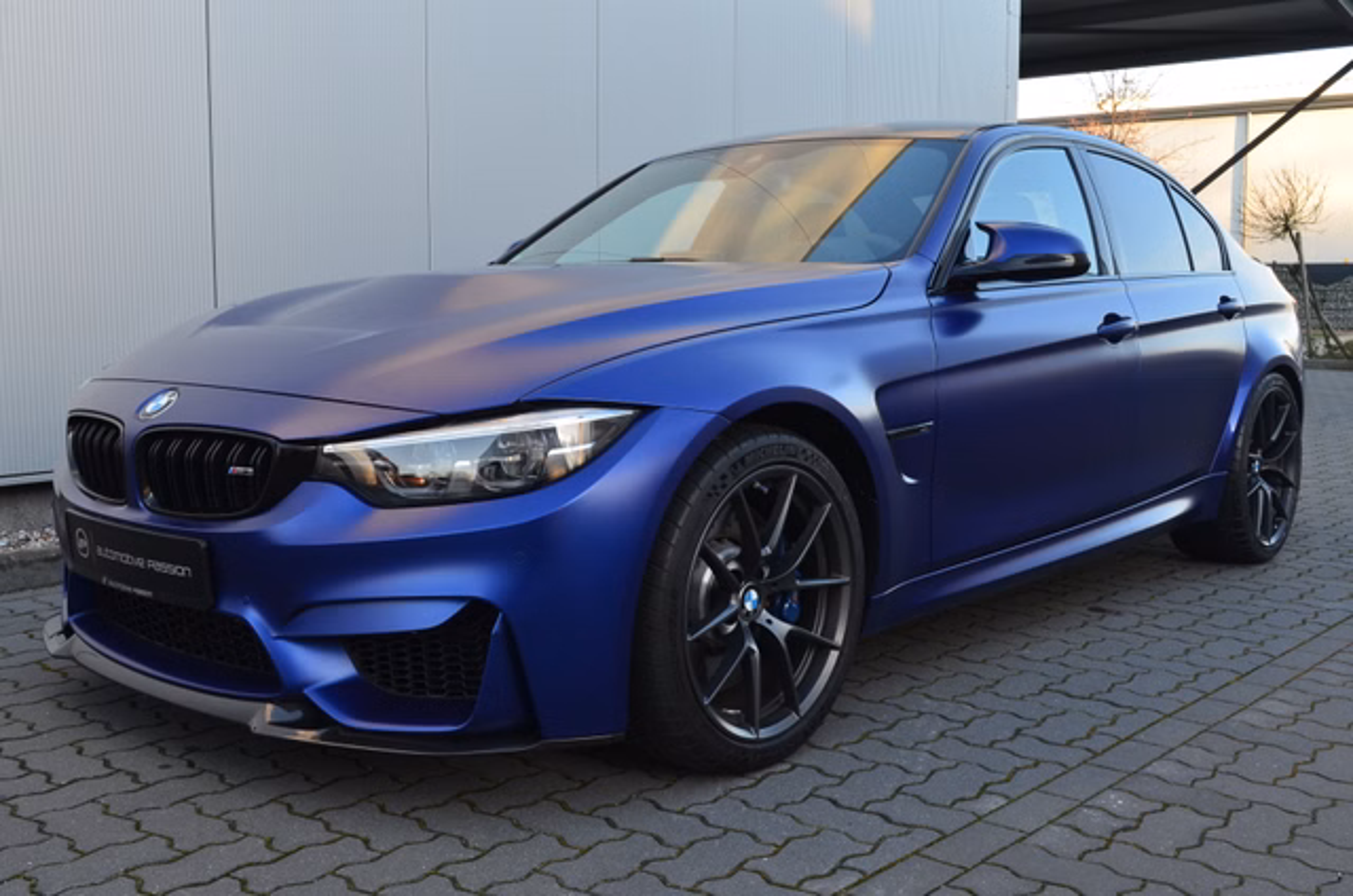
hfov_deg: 53.2
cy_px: 448
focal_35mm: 36
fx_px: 1350
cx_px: 676
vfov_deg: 36.7
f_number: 9
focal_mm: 24
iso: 400
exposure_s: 1/40
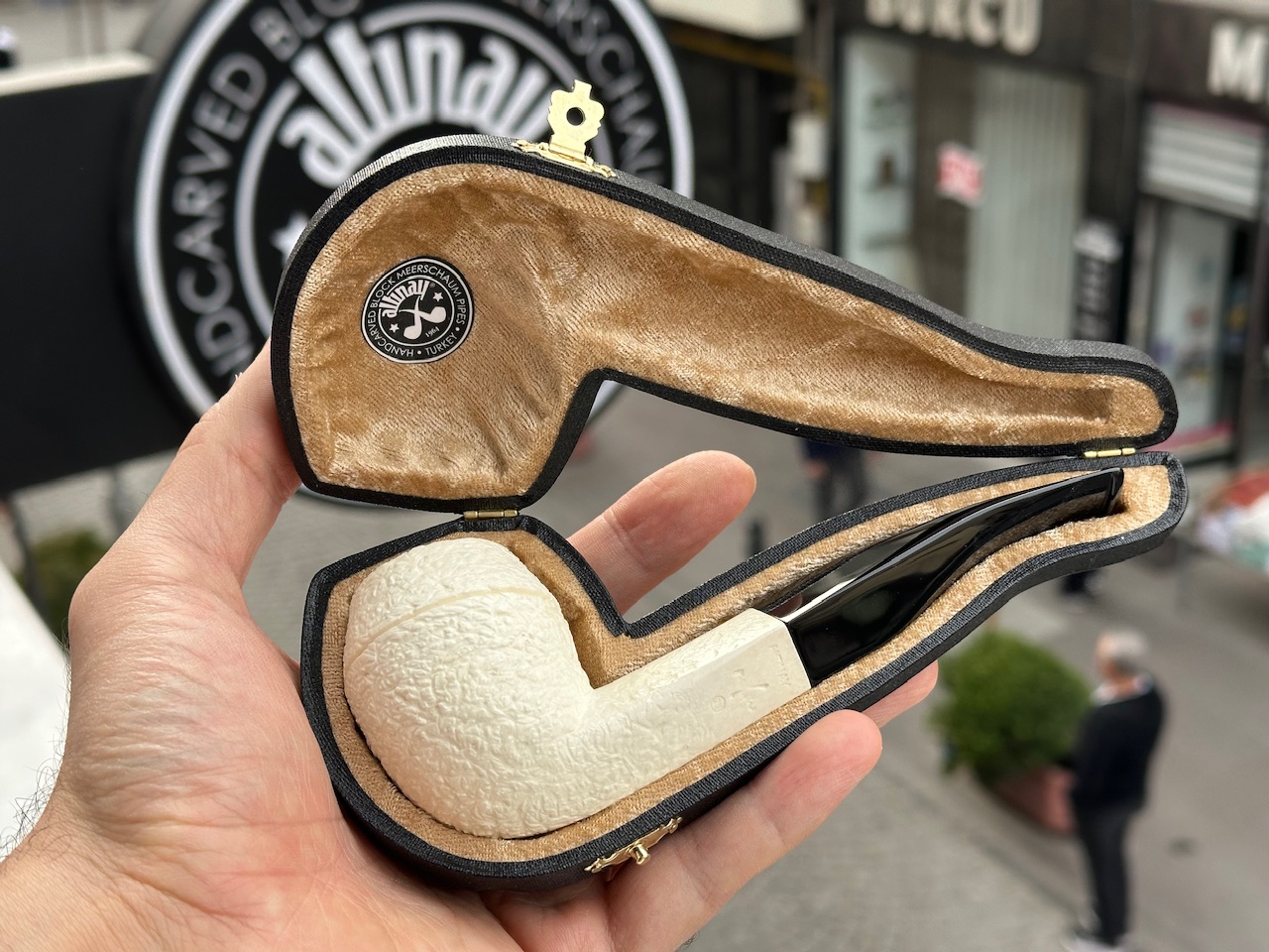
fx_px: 1760
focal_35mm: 48
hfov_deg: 39.7
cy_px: 476
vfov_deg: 30.3
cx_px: 634
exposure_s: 1/623
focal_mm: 6.86
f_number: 1.78
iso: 64
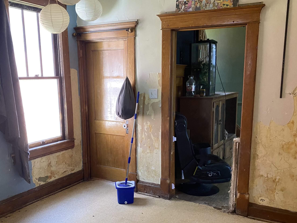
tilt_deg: -11.1
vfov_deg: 39.5
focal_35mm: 36
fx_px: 309
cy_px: 135
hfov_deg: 51.3
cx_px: 142
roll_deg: -0.2
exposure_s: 1/60
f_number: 1.8
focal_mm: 4.25
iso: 250
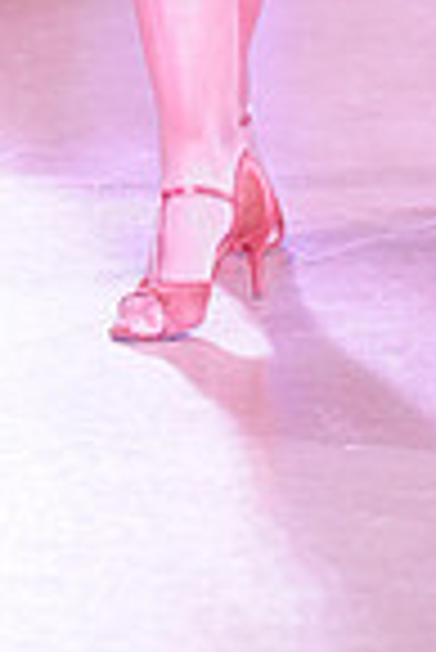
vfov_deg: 3.7
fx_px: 9949
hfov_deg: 2.5
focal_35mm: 549
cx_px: -79
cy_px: -585
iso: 2500
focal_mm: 137
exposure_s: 1/400
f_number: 2.8
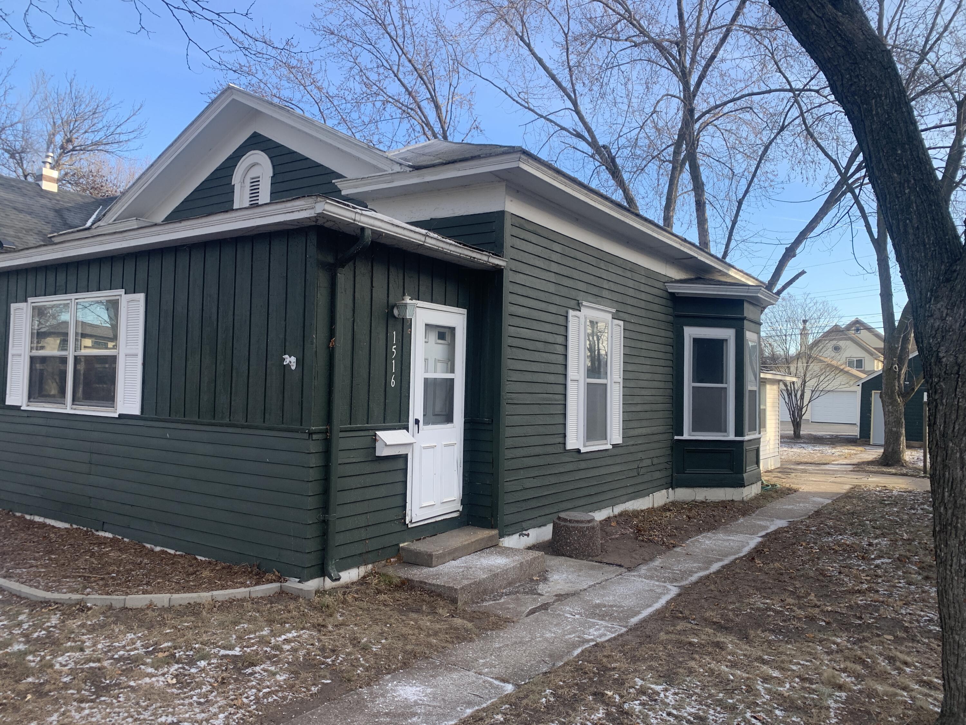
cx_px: 483
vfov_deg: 53.1
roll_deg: -0.9
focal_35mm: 26
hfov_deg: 67.3
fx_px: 726
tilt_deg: +1.3
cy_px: 362
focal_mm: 4.25
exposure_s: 1/382
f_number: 1.8
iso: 25
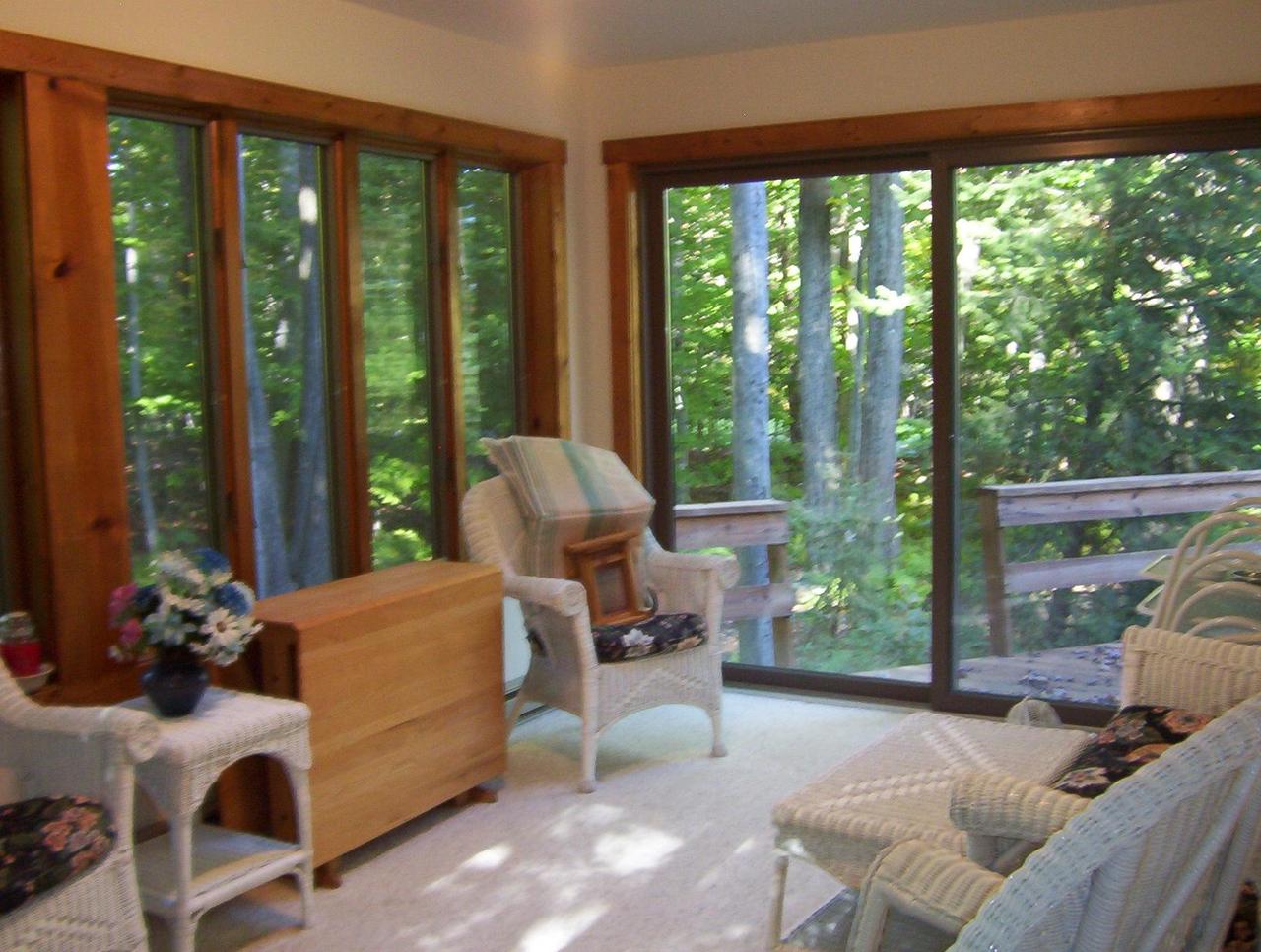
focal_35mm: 36
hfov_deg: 51.3
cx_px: 630
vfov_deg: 39.8
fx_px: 1314
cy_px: 476
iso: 140
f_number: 2.76
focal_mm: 5.54
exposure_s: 1/30
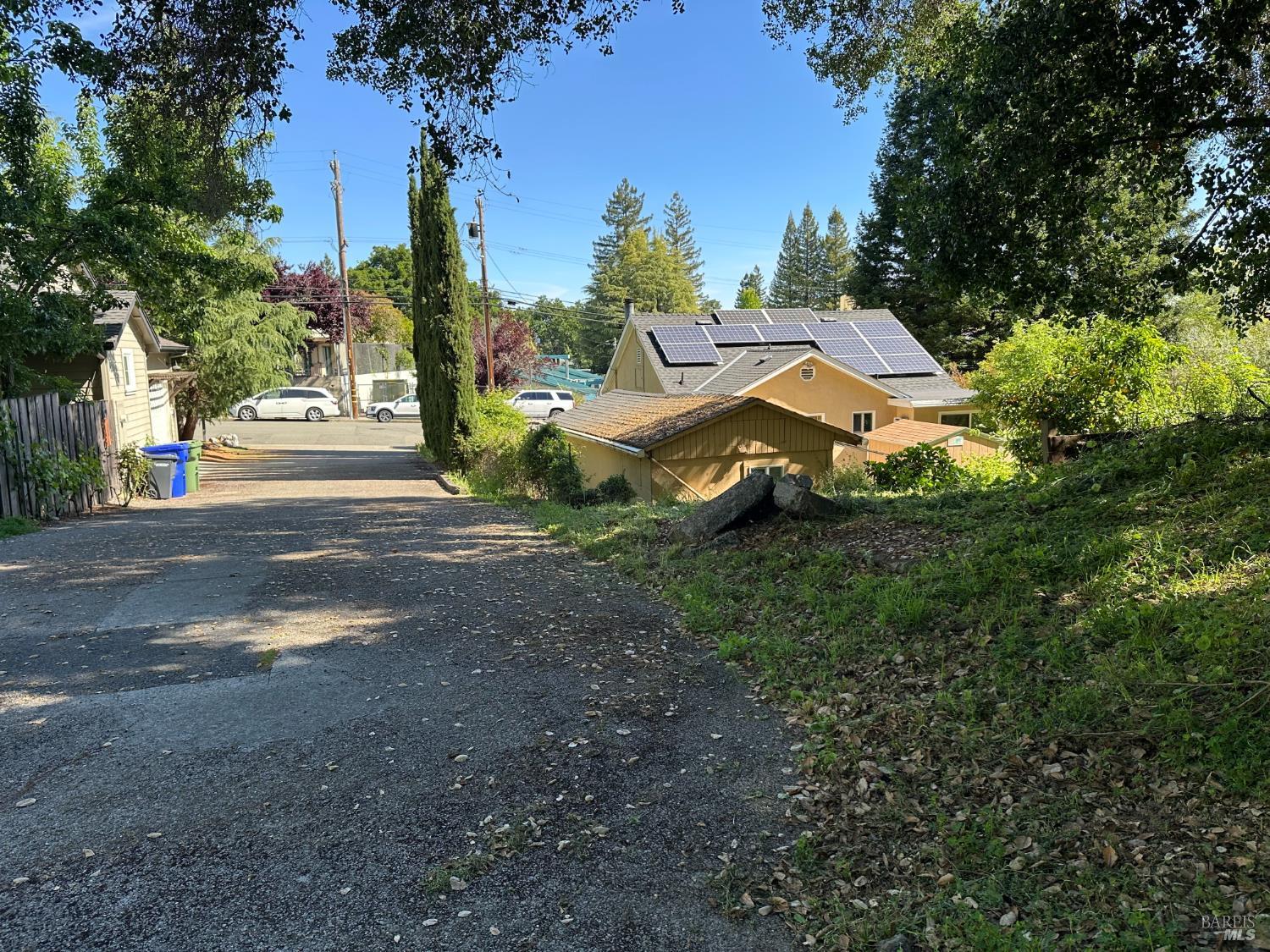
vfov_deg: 56.8
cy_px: 476
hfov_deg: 71.6
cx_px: 635
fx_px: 881
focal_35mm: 24
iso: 80
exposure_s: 1/1050
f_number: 1.78
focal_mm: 6.86
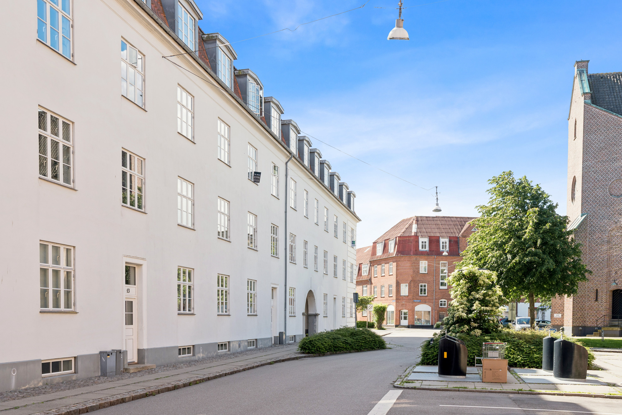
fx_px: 605
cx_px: 311
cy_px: 208
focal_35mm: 35
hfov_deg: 54.4
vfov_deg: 37.9
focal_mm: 35
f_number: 10
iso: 400
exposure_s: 1/200
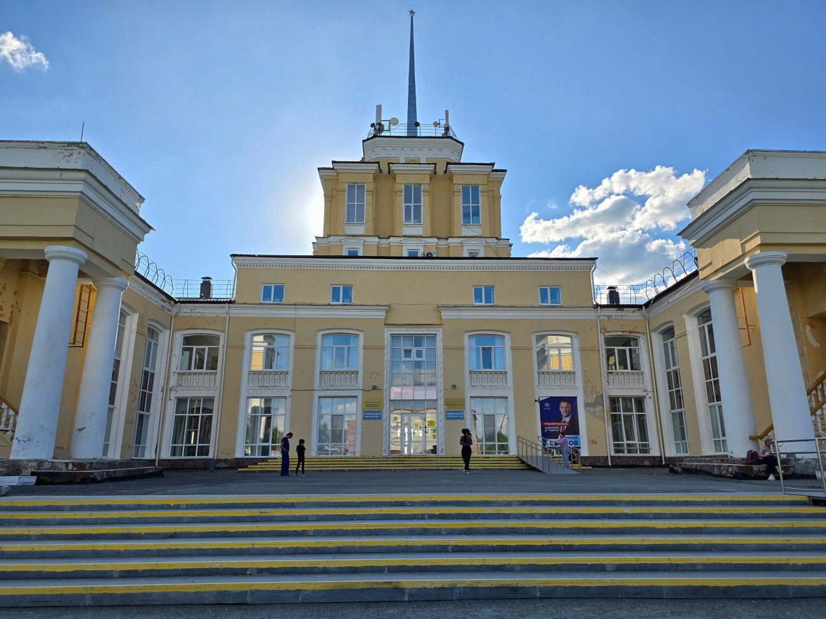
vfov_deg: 58.9
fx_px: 549
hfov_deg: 73.9
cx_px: 413
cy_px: 310
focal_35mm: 23
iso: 12
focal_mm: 6.3
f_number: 1.7
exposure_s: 1/1202
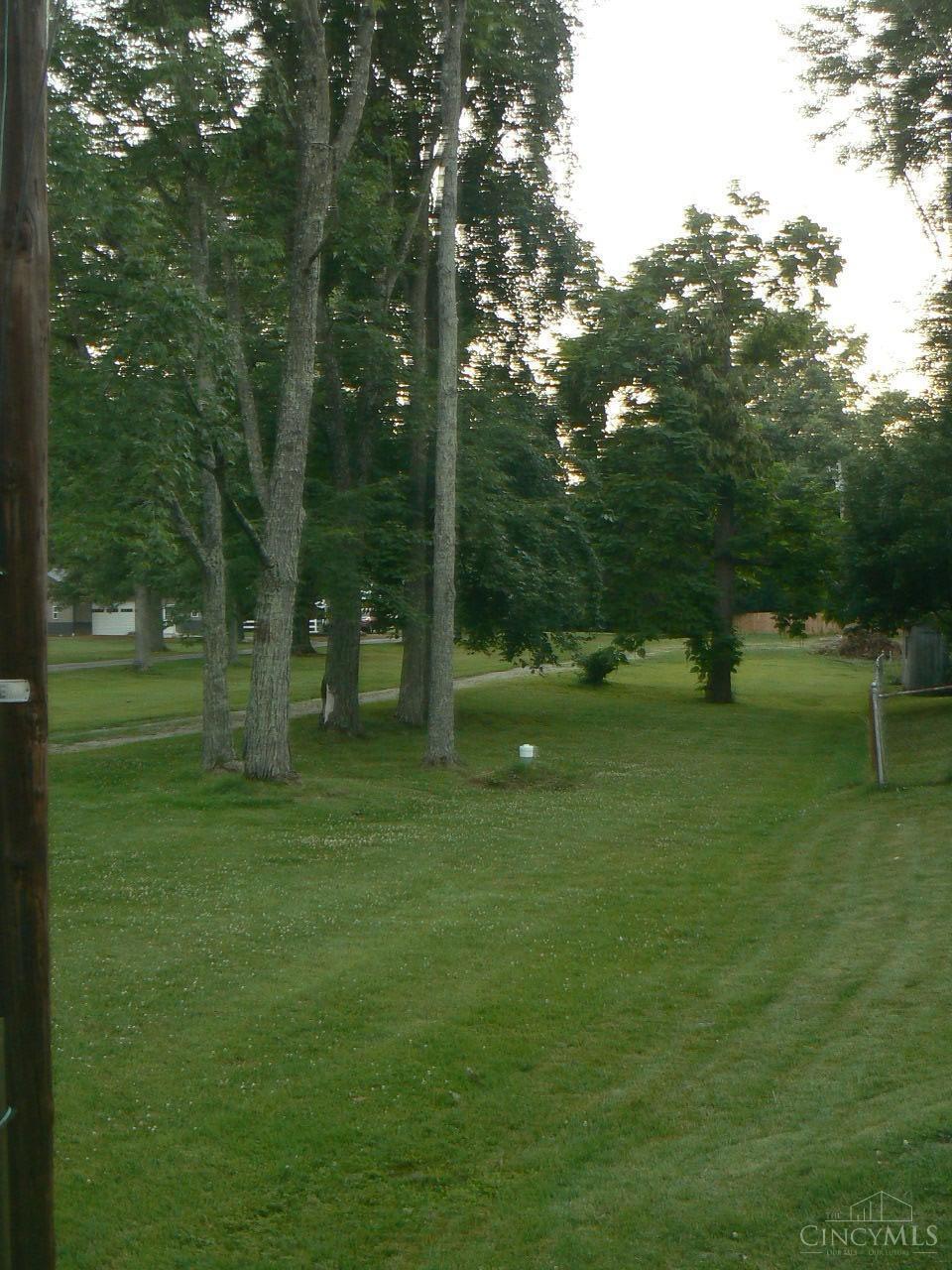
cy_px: 635
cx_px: 476
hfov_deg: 36.8
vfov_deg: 47.9
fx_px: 1430
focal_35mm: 39
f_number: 2.8
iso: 100
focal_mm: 6
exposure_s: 1/15
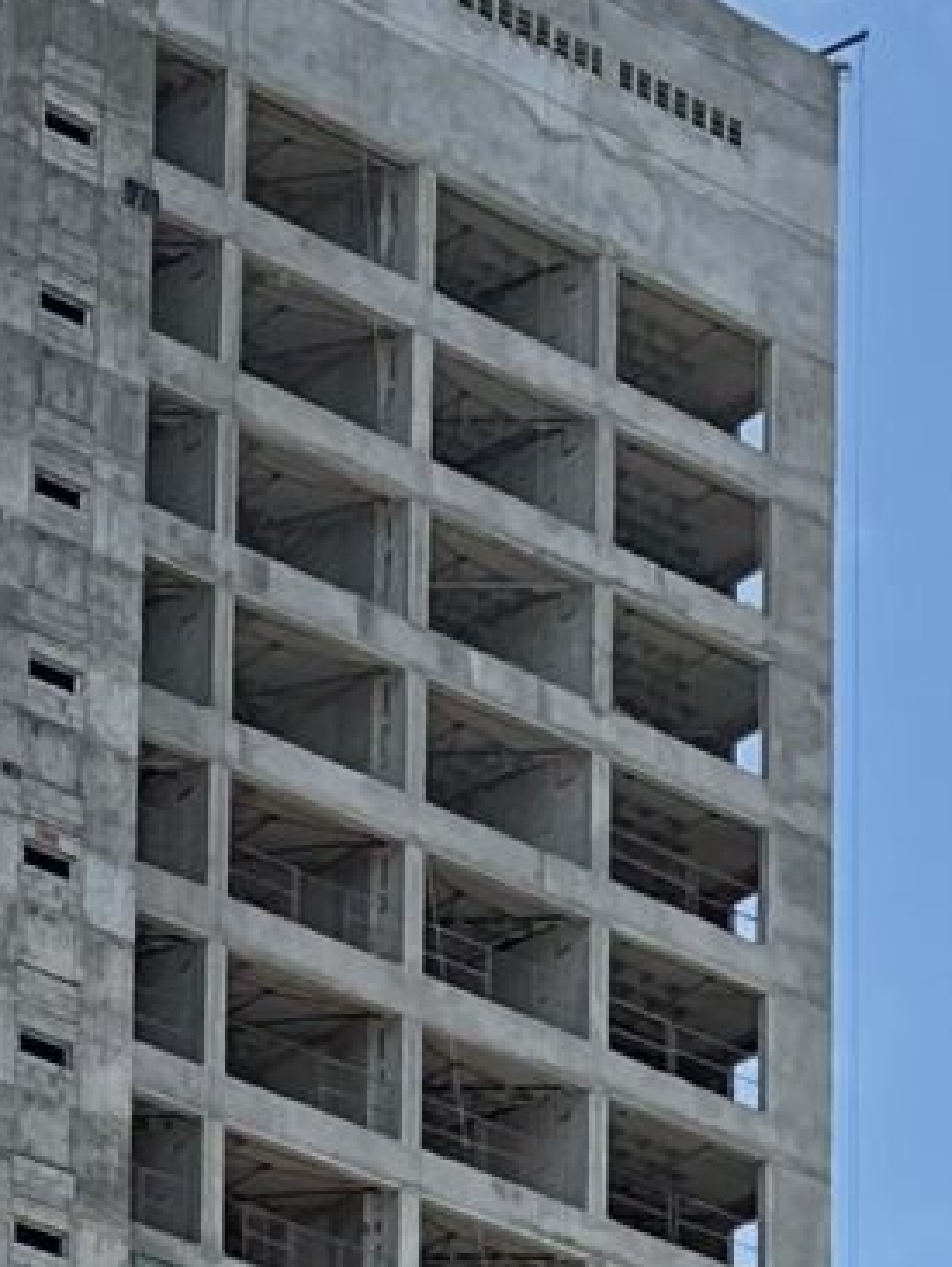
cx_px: 1586
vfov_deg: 9.8
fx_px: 6556
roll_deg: +0.0
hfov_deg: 8.1
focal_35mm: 179
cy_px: 2986
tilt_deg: +9.6
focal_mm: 6.86
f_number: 1.78
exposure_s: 1/1916
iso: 80
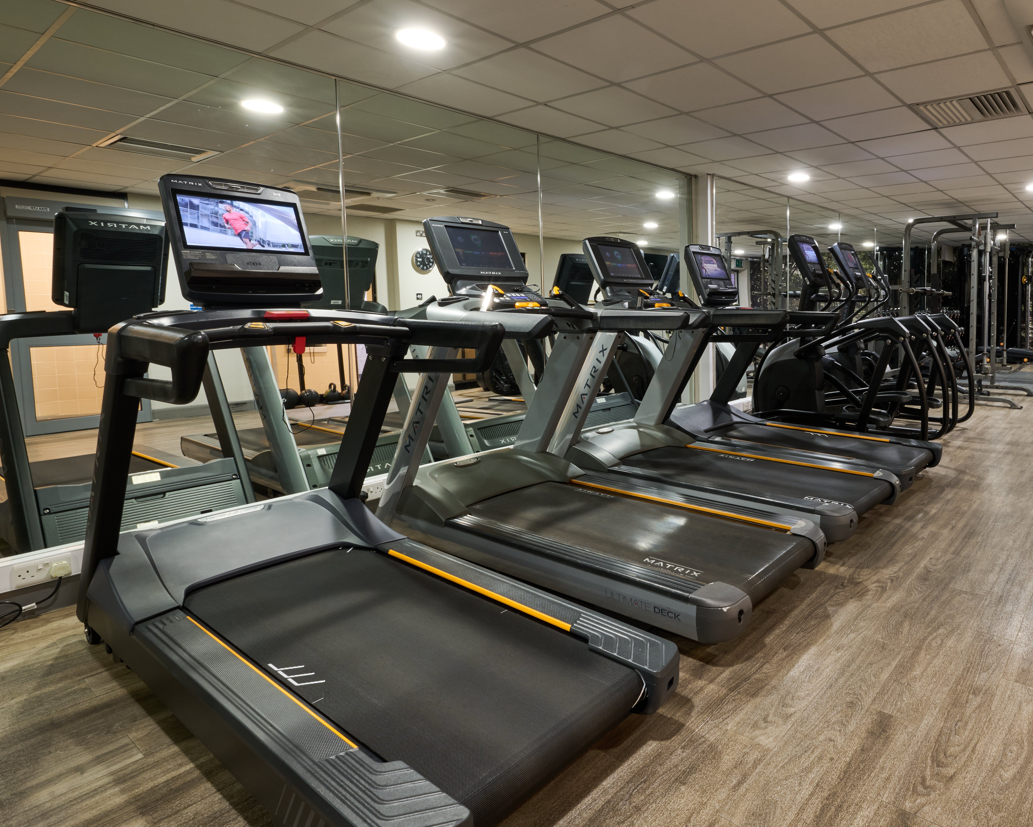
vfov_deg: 67.6
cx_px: 740
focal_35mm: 20
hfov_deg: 76.1
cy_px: 345
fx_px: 611
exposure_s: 2.5
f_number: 16
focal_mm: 14
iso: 100
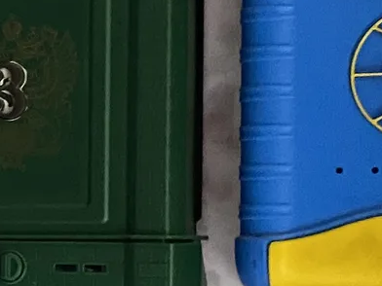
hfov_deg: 11.5
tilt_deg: +1.0
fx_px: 1755
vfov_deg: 9.3
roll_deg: -1.0
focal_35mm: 159
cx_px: -316
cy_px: 271
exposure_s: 1/31
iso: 640
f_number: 1.8
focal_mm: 4.25
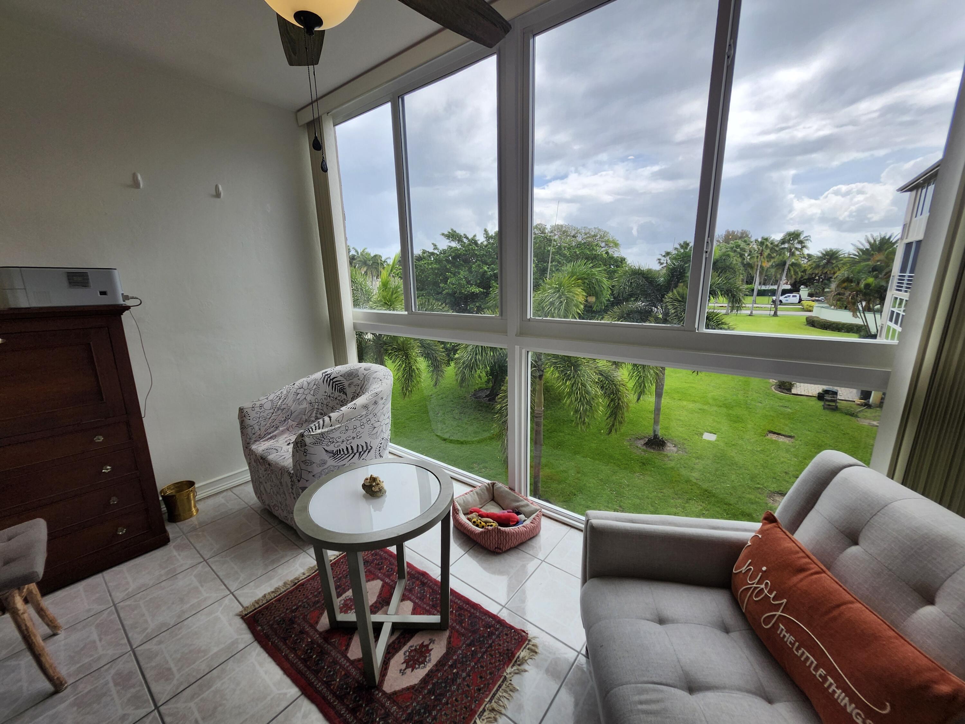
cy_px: 362
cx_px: 482
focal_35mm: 13
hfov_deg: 106.2
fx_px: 362
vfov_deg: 89.9
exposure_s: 1/414
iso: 40
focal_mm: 1.74
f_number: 2.2
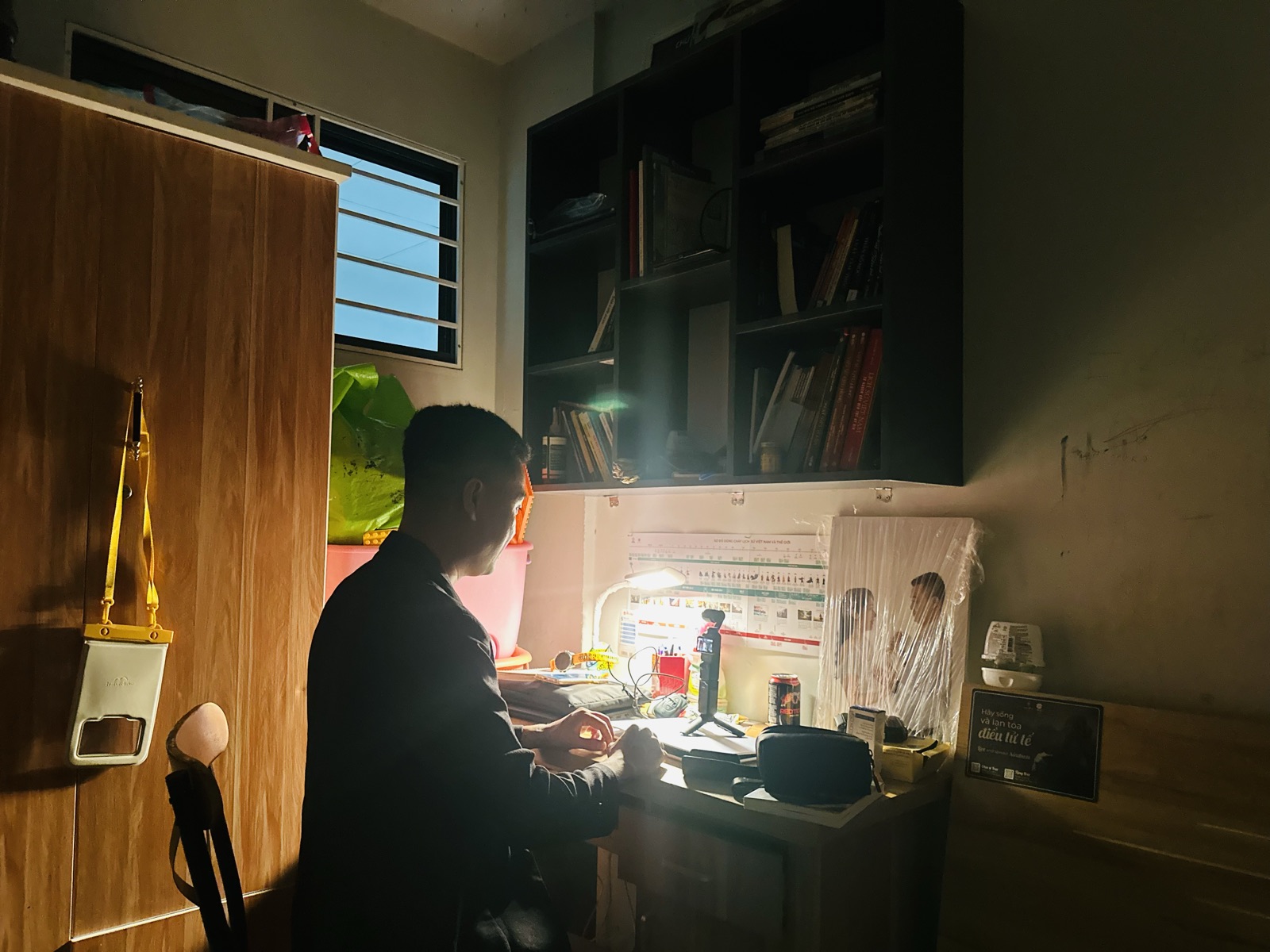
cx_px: 635
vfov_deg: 56.8
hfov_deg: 71.6
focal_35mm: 24
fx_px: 881
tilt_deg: +3.2
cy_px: 476
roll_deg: -1.8
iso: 640
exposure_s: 1/33
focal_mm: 6.86
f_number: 1.78
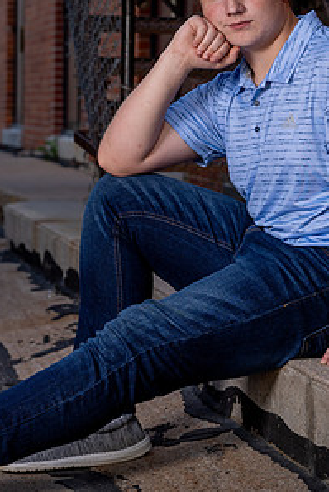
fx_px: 1136
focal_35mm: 83
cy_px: 167
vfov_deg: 24.4
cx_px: 243
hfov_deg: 16.4
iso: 160
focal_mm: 55
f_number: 4
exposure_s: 1/160
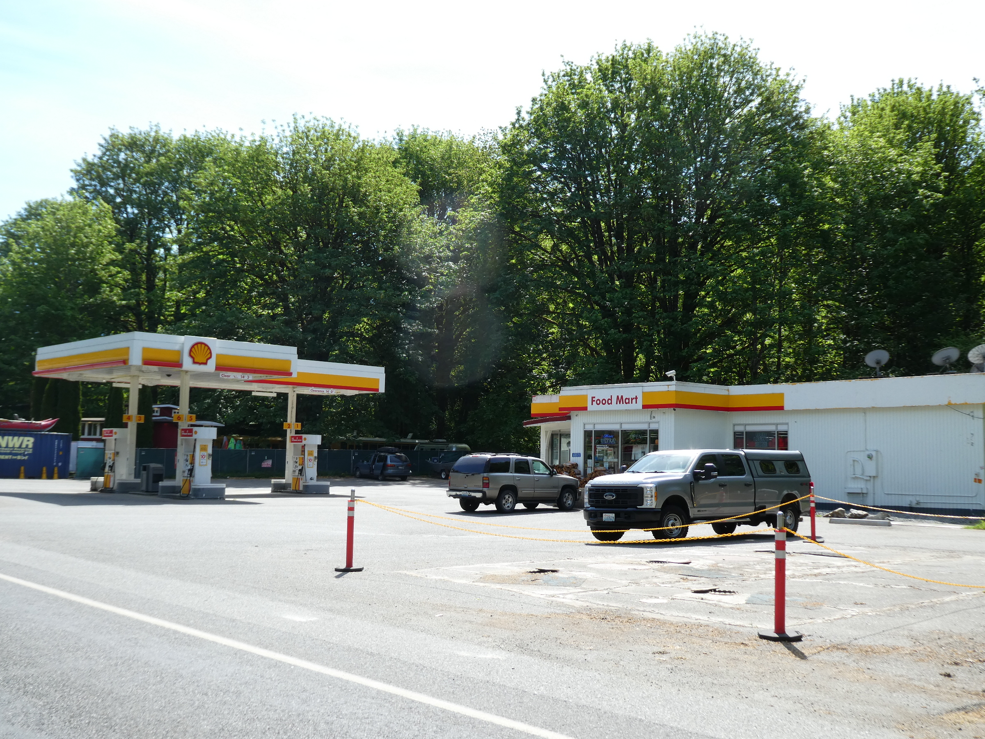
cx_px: 492
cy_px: 370
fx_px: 1053
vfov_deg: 38.7
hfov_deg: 50.1
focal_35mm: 37
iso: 80
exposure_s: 1/320
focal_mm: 6.7
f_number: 3.7
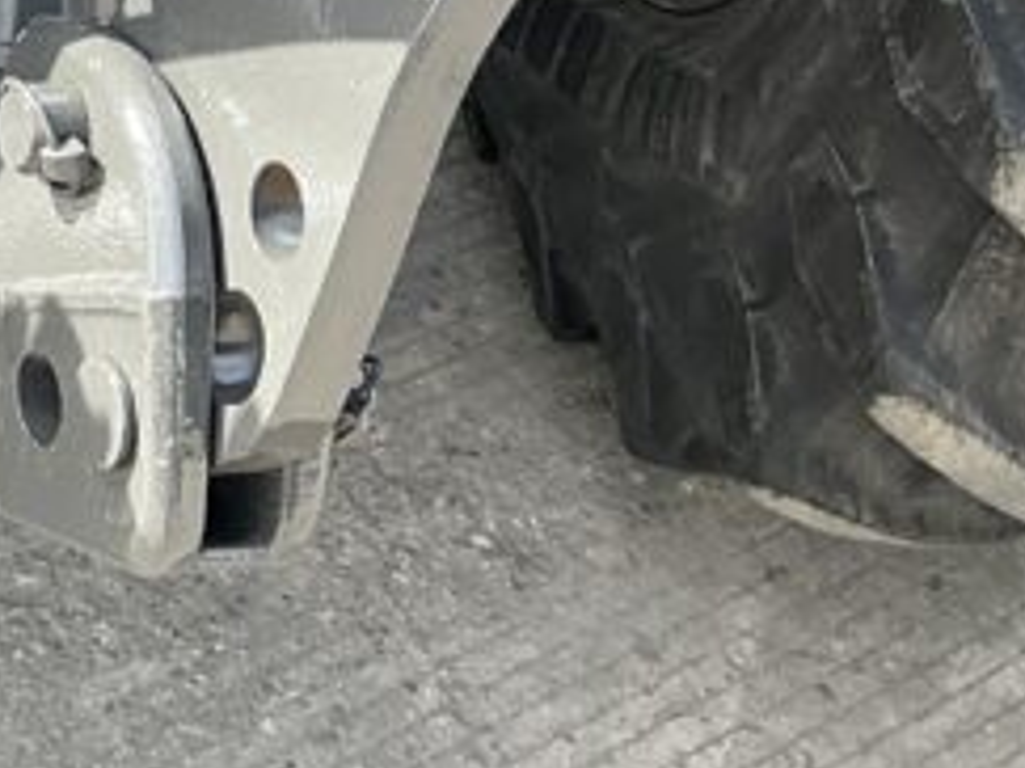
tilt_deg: -26.5
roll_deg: -4.1
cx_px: -224
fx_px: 3492
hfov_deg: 16.0
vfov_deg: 11.8
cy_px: -494
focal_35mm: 118
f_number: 1.8
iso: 25
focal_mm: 3
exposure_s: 1/270
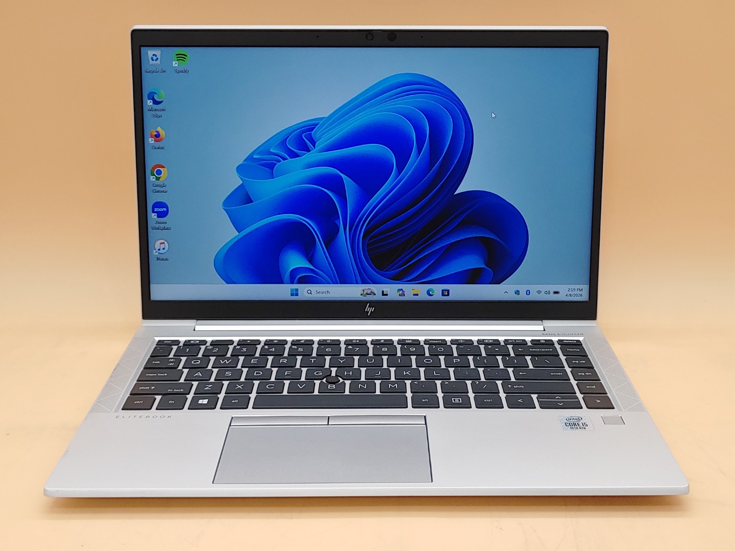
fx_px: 934
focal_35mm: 44
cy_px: 276
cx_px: 368
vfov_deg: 32.9
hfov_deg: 42.9
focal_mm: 4.36
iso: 50
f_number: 1.8
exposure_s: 1/107
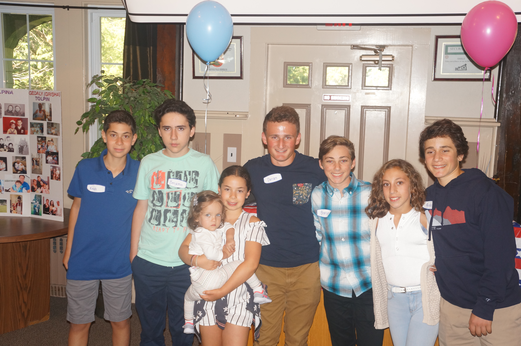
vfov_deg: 30.8
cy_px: 173
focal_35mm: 44
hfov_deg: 45.0
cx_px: 260
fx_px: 629
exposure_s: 1/160
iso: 800
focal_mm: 29
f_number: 4
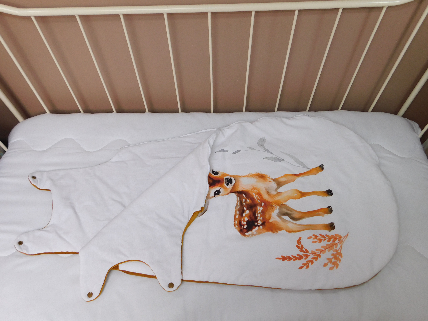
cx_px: 214
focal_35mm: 28
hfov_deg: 63.4
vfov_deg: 49.7
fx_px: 346
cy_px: 160
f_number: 3.2
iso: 125
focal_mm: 4.9
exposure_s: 1/80
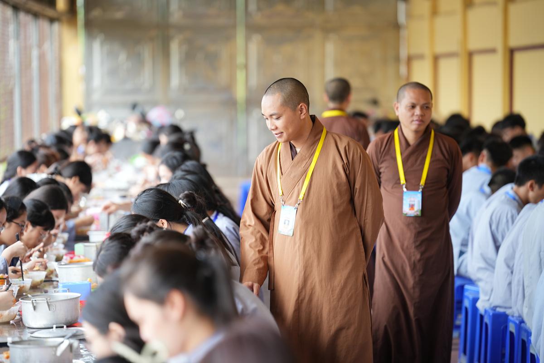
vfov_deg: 8.7
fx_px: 2387
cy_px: 182
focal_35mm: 158
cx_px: 272
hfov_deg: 13.0
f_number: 2.8
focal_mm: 158
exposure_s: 1/125
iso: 500
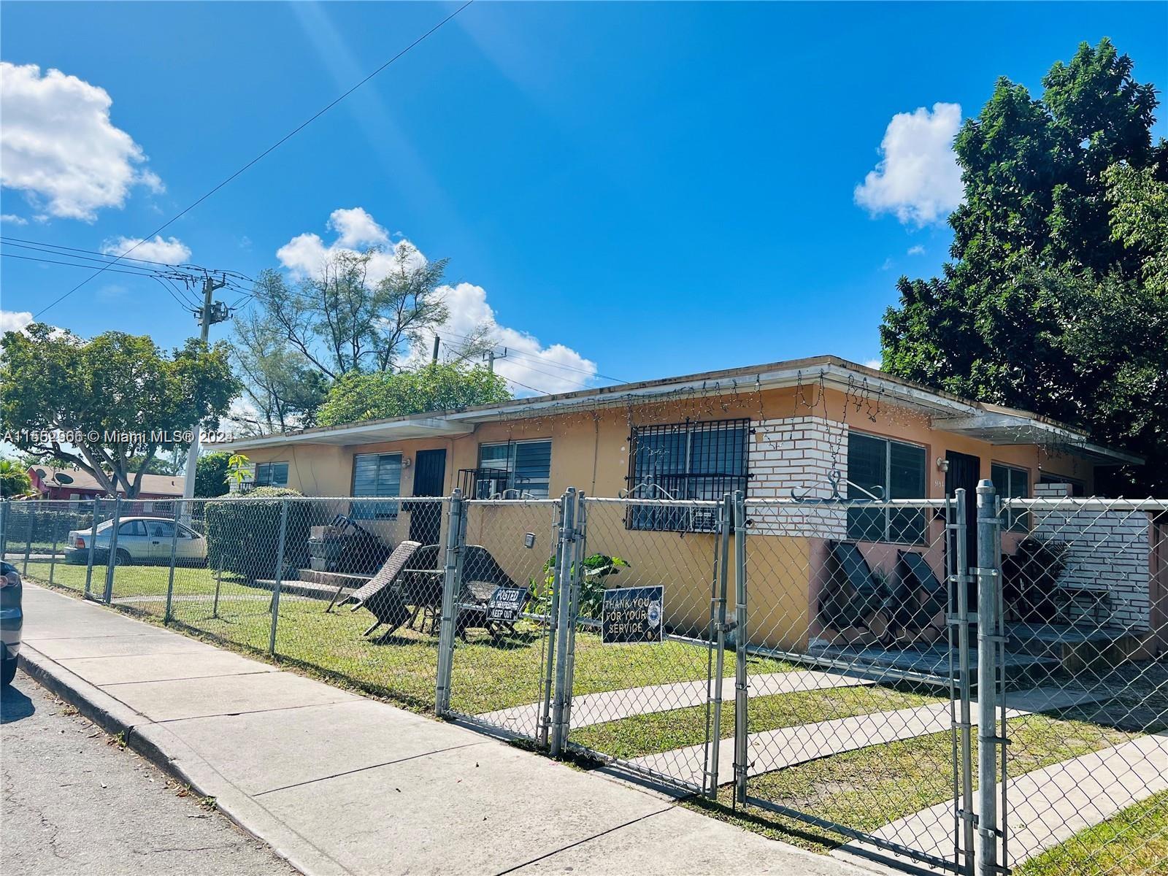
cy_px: 438
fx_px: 877
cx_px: 584
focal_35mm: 26
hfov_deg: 67.3
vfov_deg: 53.1
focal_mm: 5.7
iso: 50
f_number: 1.5
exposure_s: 1/5319
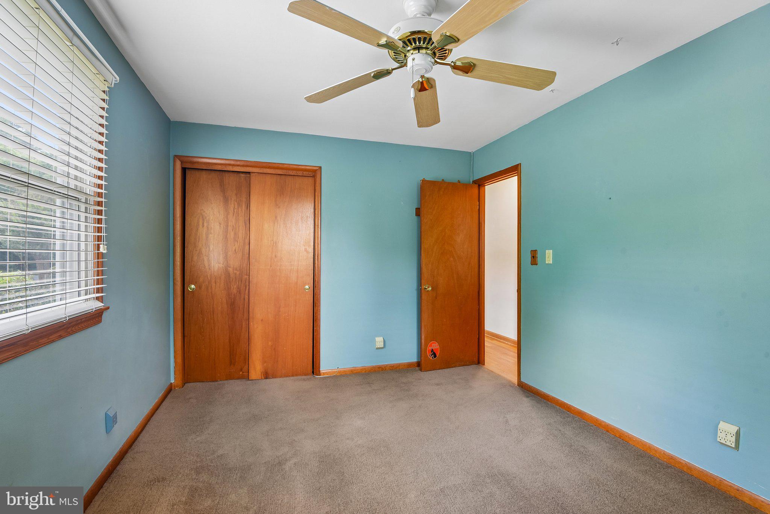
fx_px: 342
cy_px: 257
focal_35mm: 16
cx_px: 385
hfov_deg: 96.7
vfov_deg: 73.7
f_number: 8
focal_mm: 16
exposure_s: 1/2.5
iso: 400
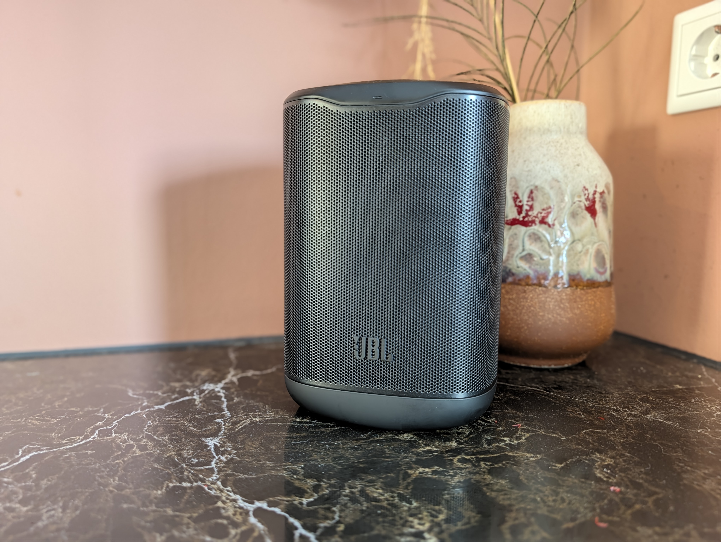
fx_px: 500
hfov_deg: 71.6
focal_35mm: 24
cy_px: 271
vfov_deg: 56.9
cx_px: 360
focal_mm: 6.9
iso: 315
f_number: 1.68
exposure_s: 1/24.1
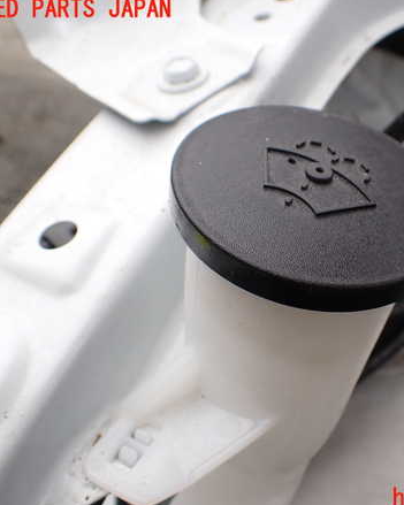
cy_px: 254
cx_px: 307
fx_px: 598
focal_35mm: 40
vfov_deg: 45.8
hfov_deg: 36.4
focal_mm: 5.4
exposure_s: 1/400
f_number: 3.2
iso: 100
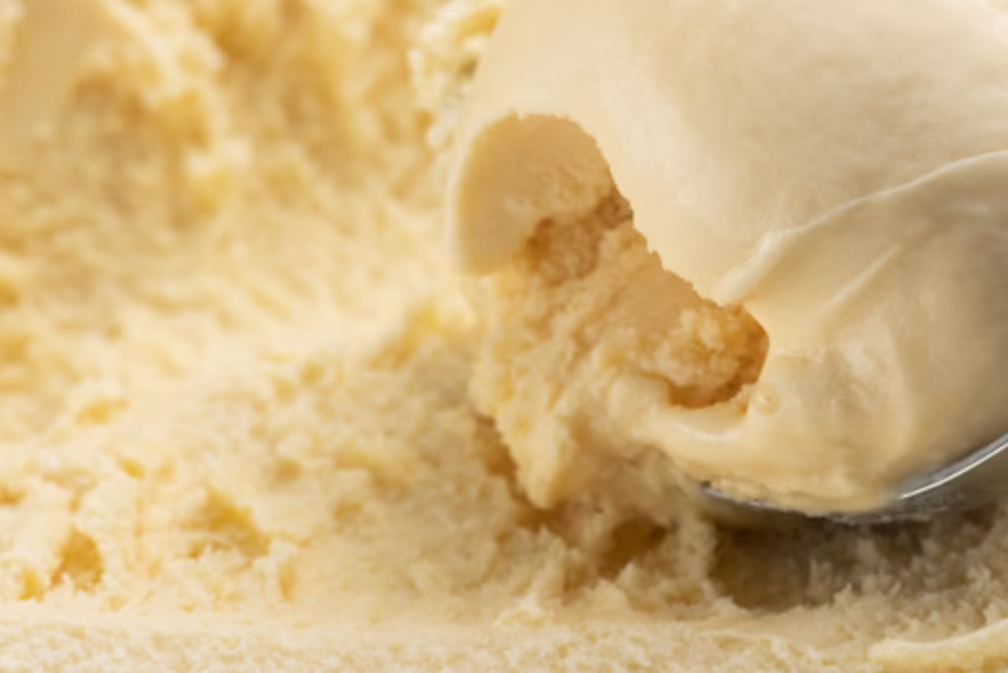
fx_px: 4257
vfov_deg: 9.0
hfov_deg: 13.5
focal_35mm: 152
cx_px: 683
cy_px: 197
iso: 100
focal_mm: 105
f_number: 16
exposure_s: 1/125
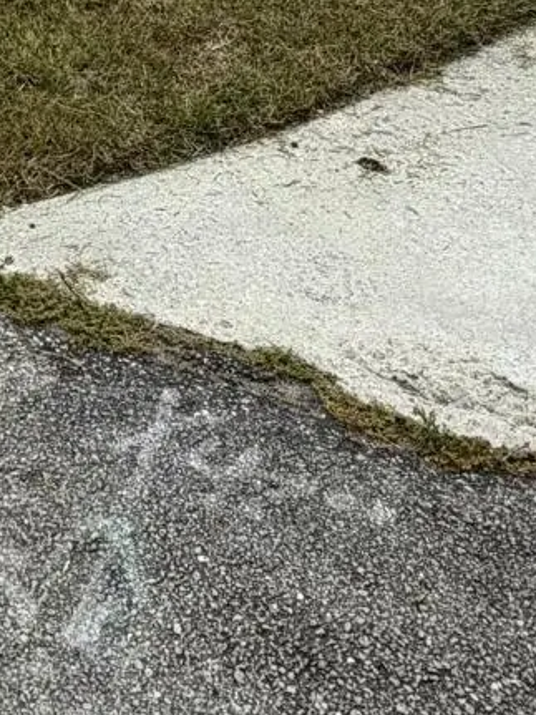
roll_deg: +0.9
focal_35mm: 65
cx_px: -123
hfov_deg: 20.9
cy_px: -173
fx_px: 1343
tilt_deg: -17.3
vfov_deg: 26.1
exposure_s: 1/1613
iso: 20
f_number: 2.2
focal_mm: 2.22
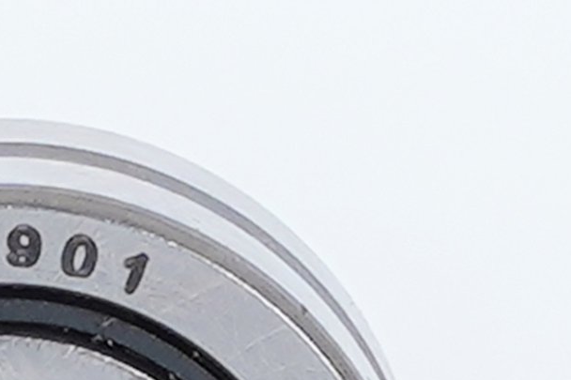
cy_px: 531
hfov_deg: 6.5
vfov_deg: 4.3
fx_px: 5010
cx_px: 11
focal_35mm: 316
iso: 100
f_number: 16
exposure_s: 1/160
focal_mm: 50
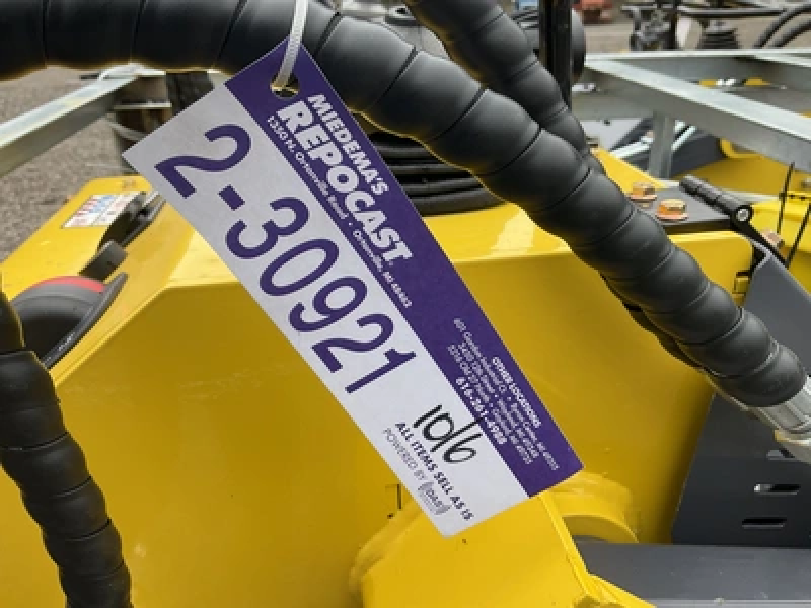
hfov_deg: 61.7
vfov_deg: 48.2
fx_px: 679
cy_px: 304
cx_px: 406
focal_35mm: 29
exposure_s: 1/333
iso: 25
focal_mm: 3
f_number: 1.8
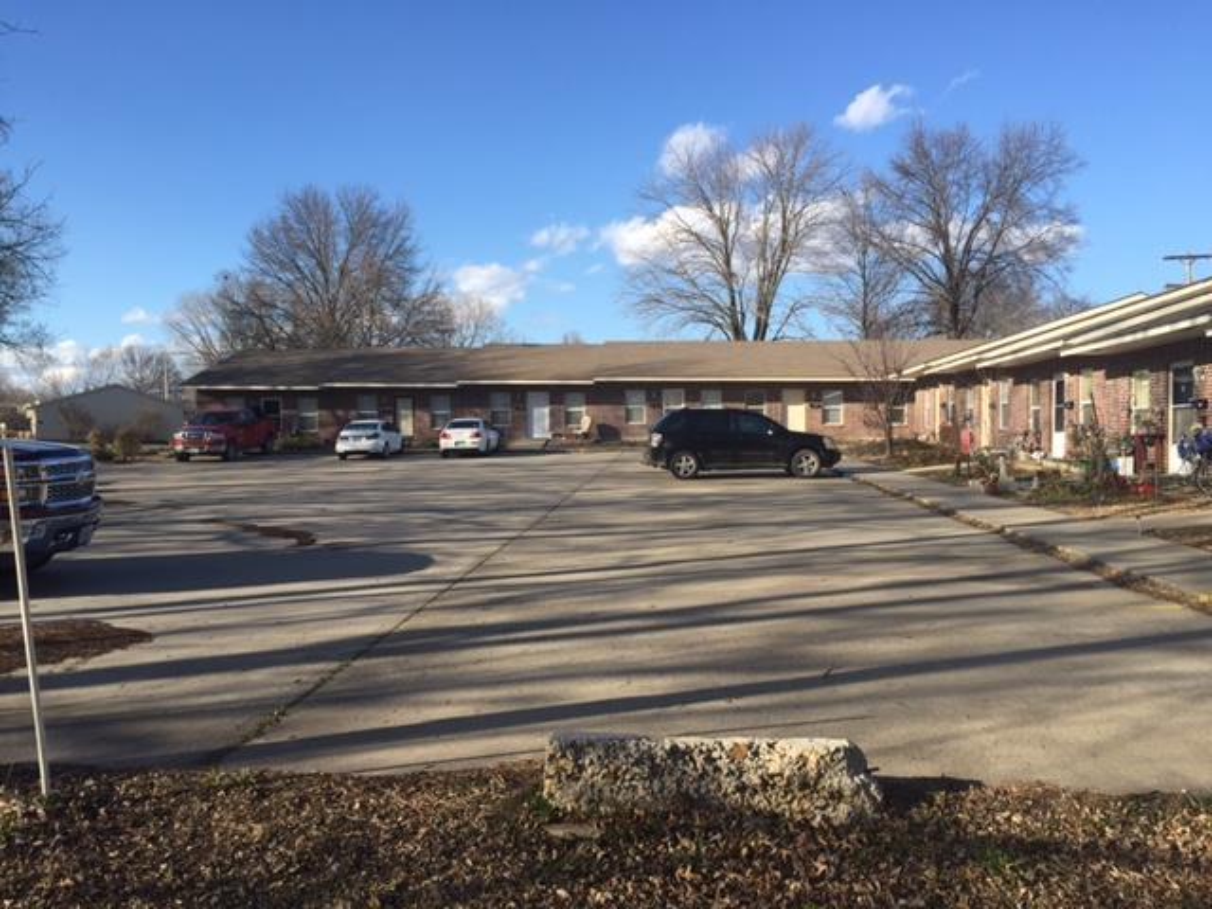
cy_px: 454
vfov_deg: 48.2
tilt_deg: -0.8
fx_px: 1015
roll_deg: -0.1
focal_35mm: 29
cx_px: 606
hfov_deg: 61.7
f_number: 2.2
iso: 32
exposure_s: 1/1163
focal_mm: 4.15
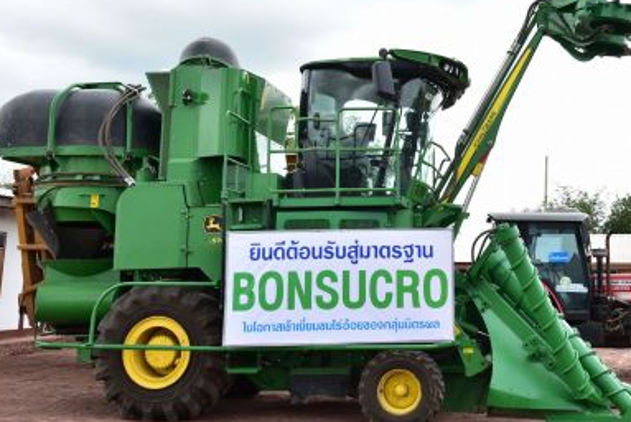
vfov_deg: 28.4
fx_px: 824
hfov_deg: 40.7
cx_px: 471
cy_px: 123
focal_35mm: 47
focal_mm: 30
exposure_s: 1/200
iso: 320
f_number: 7.1
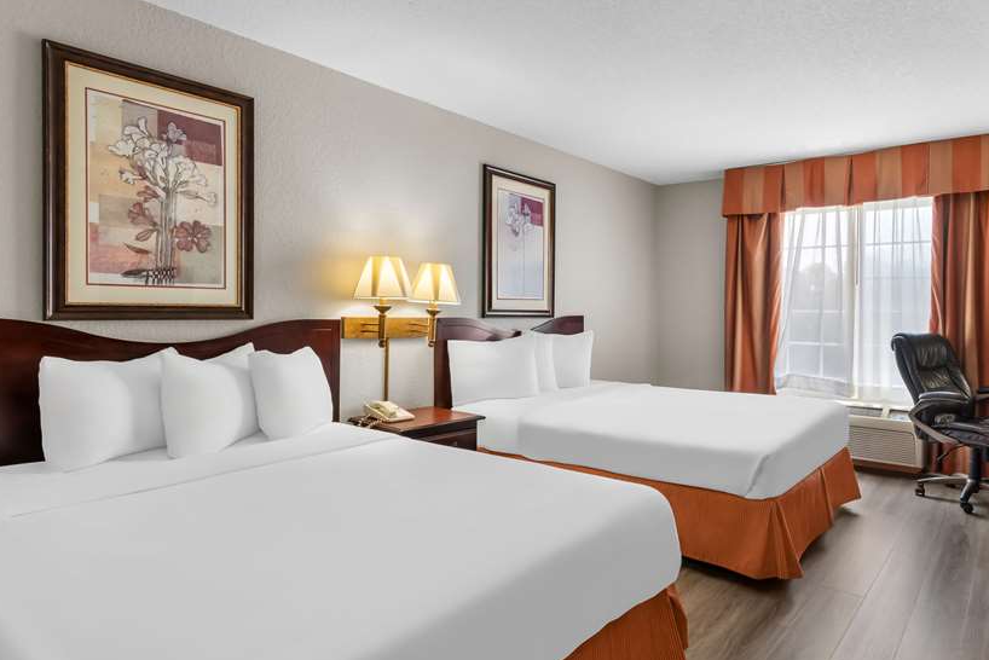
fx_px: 550
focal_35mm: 20
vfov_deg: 61.9
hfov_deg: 83.3
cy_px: 345
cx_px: 572
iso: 400
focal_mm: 16
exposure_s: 1/2.5
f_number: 8
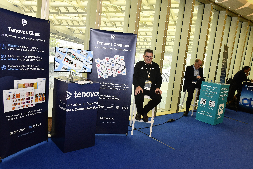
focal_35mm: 28
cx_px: 126
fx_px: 200
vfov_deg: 45.7
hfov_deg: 64.6
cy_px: 84
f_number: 6.3
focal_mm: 19
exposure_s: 1/100
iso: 1600
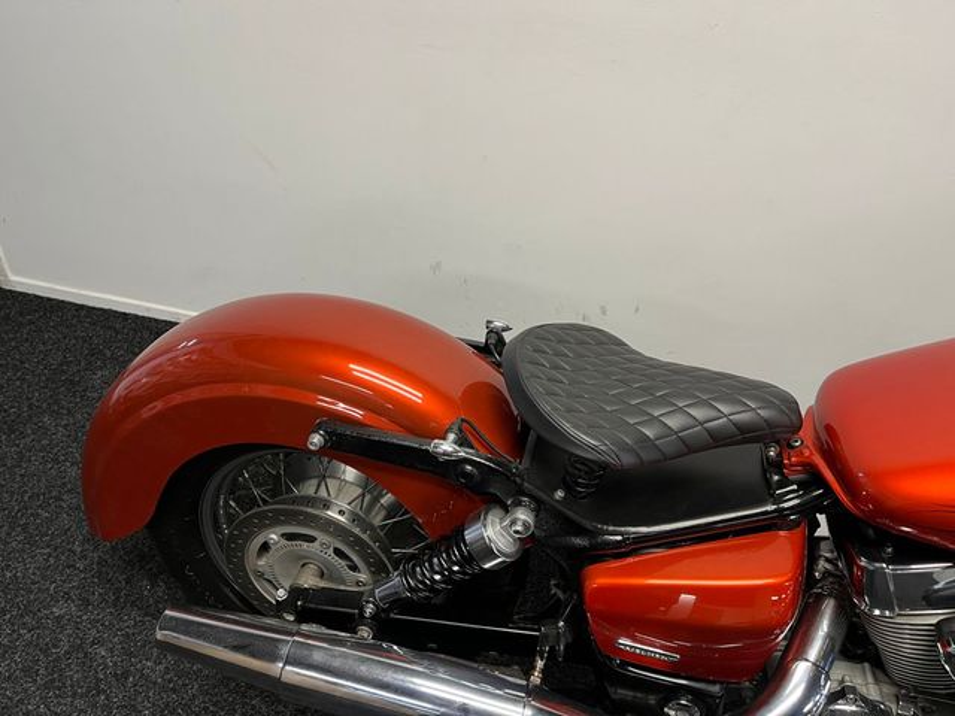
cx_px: 478
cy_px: 358
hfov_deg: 67.3
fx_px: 717
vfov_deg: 53.1
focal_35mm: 26
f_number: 1.6
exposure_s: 1/50
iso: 100
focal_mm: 5.1
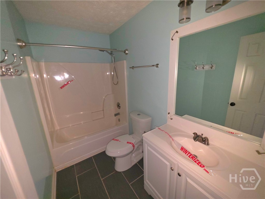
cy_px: 100
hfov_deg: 106.2
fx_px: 100
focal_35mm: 13
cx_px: 132
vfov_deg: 89.9
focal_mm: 2.2
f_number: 1.9
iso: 200
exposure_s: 1/37.7
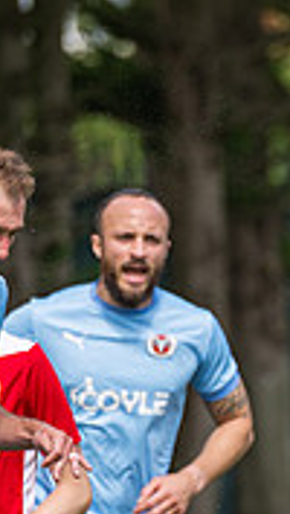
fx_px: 13584
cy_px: 461
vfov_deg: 2.2
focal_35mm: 997
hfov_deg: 1.2
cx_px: 408
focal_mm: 200
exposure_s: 1/1600
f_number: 2.8
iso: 125
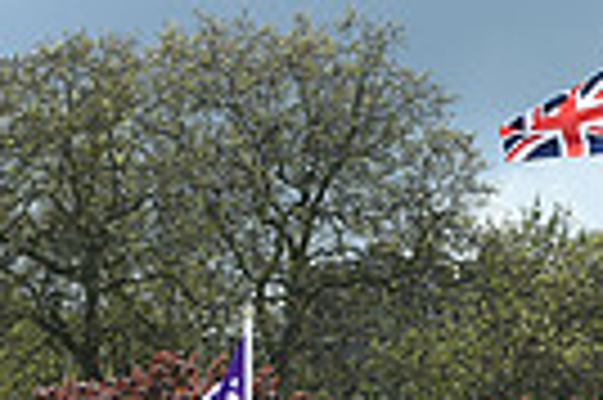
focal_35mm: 398
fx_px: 6658
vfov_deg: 3.4
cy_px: 787
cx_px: 1102
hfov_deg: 5.1
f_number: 5
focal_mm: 92
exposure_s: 1/1250
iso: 200
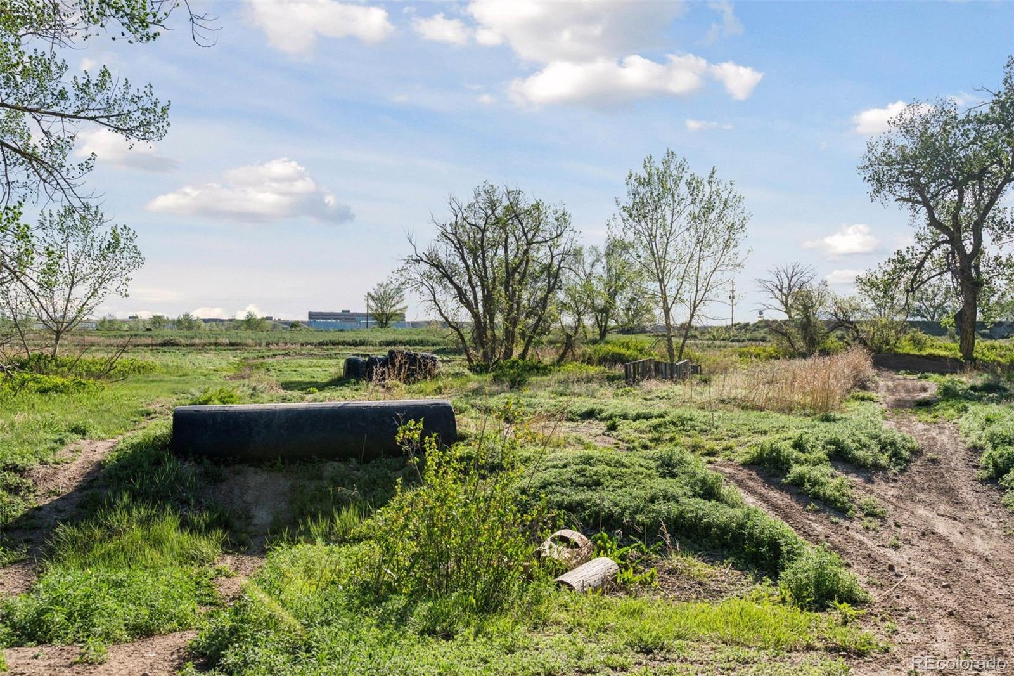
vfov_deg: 42.3
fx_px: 873
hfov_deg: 60.3
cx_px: 507
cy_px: 338
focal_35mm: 31
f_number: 9
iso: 400
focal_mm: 31
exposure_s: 1/1250
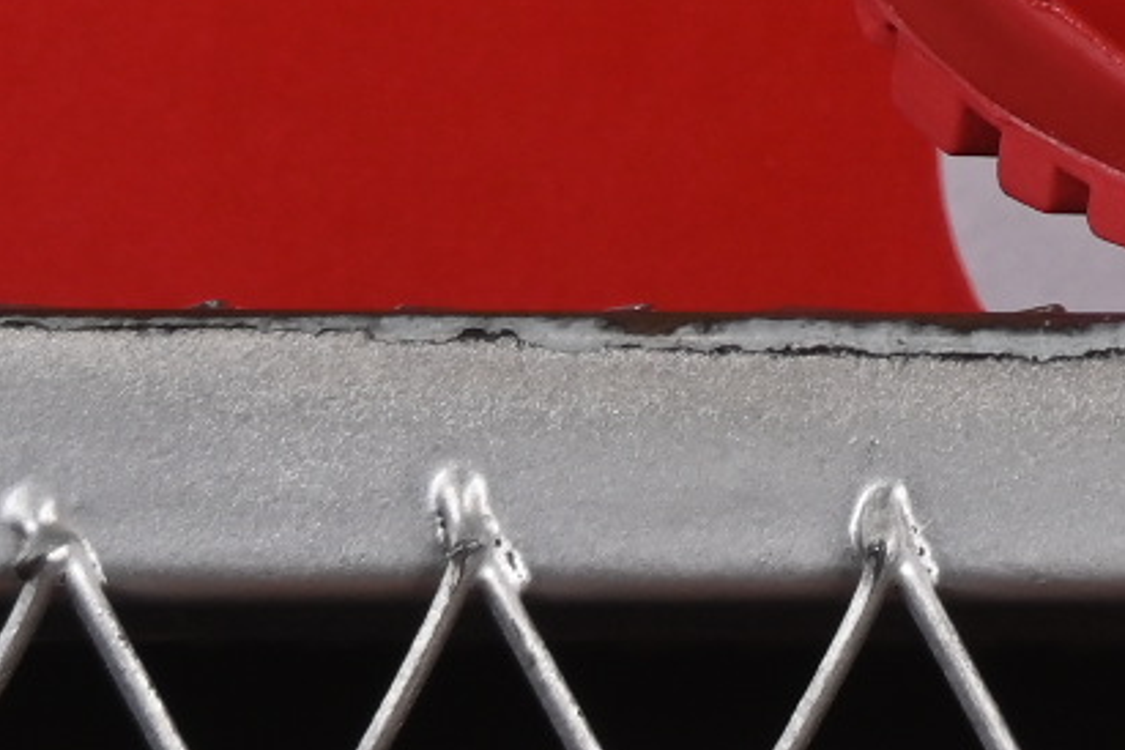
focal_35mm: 508
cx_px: 2578
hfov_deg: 4.0
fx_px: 15874
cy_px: -1286
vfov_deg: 2.7
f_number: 8
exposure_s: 1/80
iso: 160
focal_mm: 50
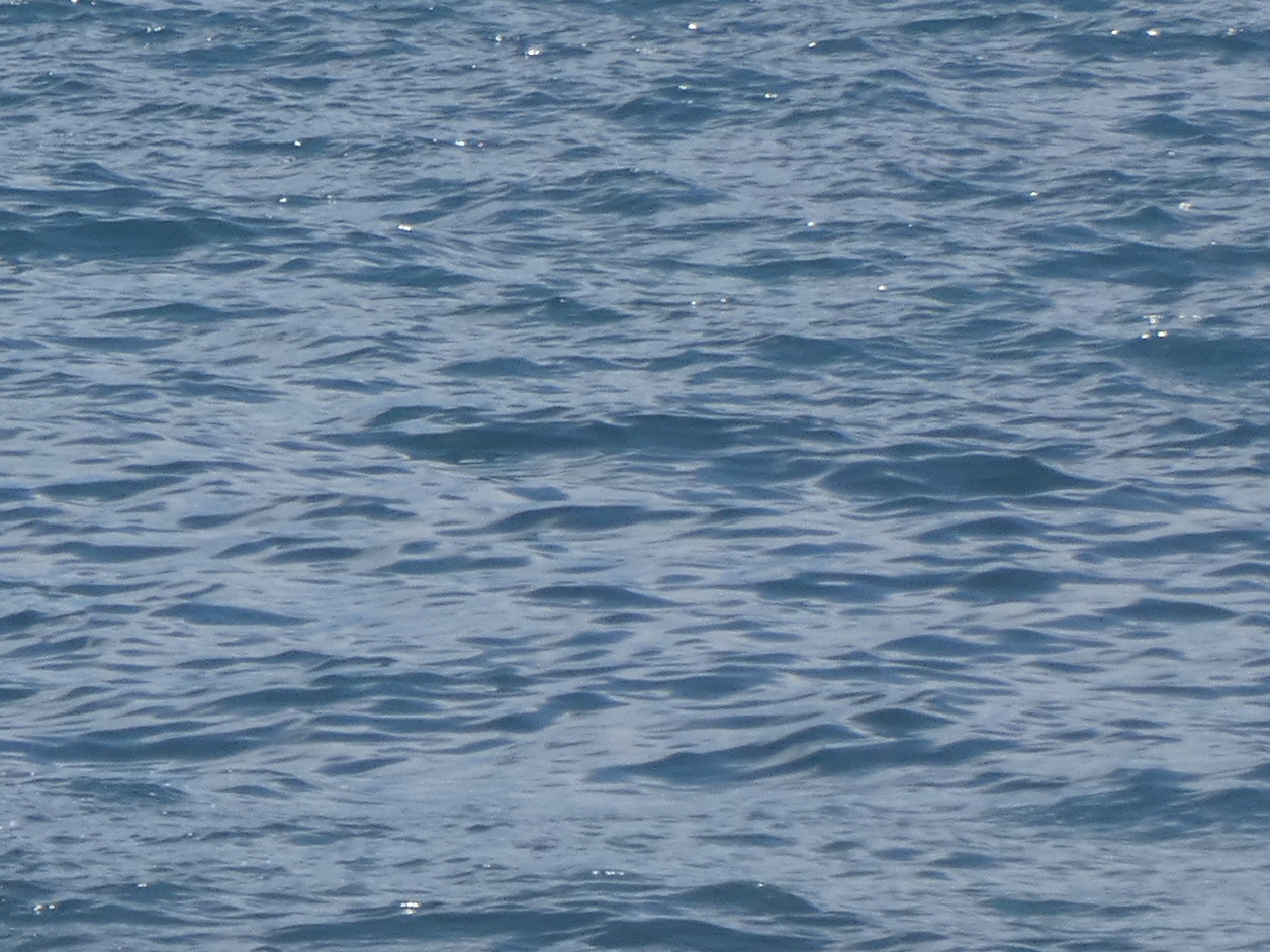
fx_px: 36908
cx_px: -588
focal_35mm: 1006
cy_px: 1246
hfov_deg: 2.0
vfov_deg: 1.5
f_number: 5.5
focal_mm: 46.2
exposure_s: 1/500
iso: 80
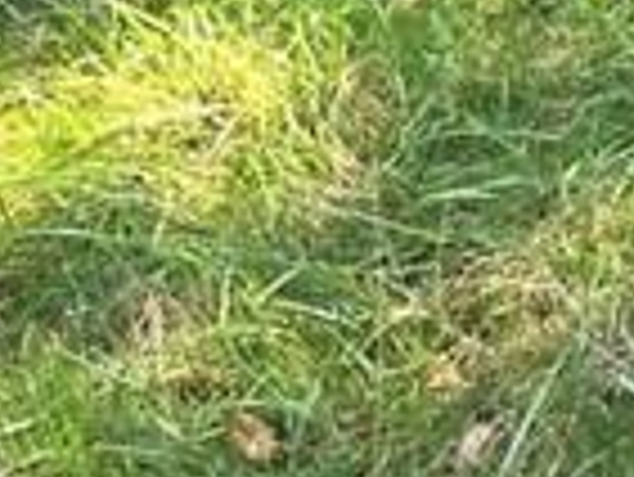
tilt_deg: -10.7
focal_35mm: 147
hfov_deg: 12.9
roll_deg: -1.6
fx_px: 2695
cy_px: -657
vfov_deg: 9.1
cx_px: 859
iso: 50
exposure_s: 1/242
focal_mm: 5.1
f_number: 1.6
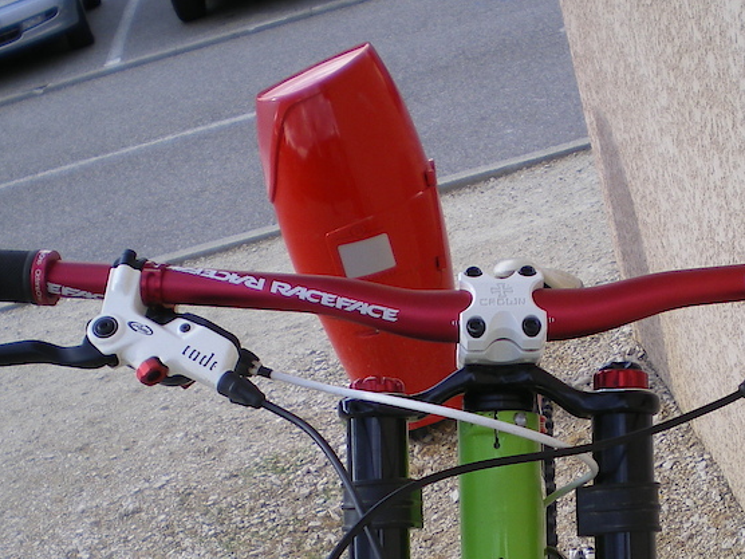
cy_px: 479
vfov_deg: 20.7
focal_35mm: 70
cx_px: 501
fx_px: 1507
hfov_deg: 27.6
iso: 64
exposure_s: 1/200
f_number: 3.1
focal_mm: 6.3
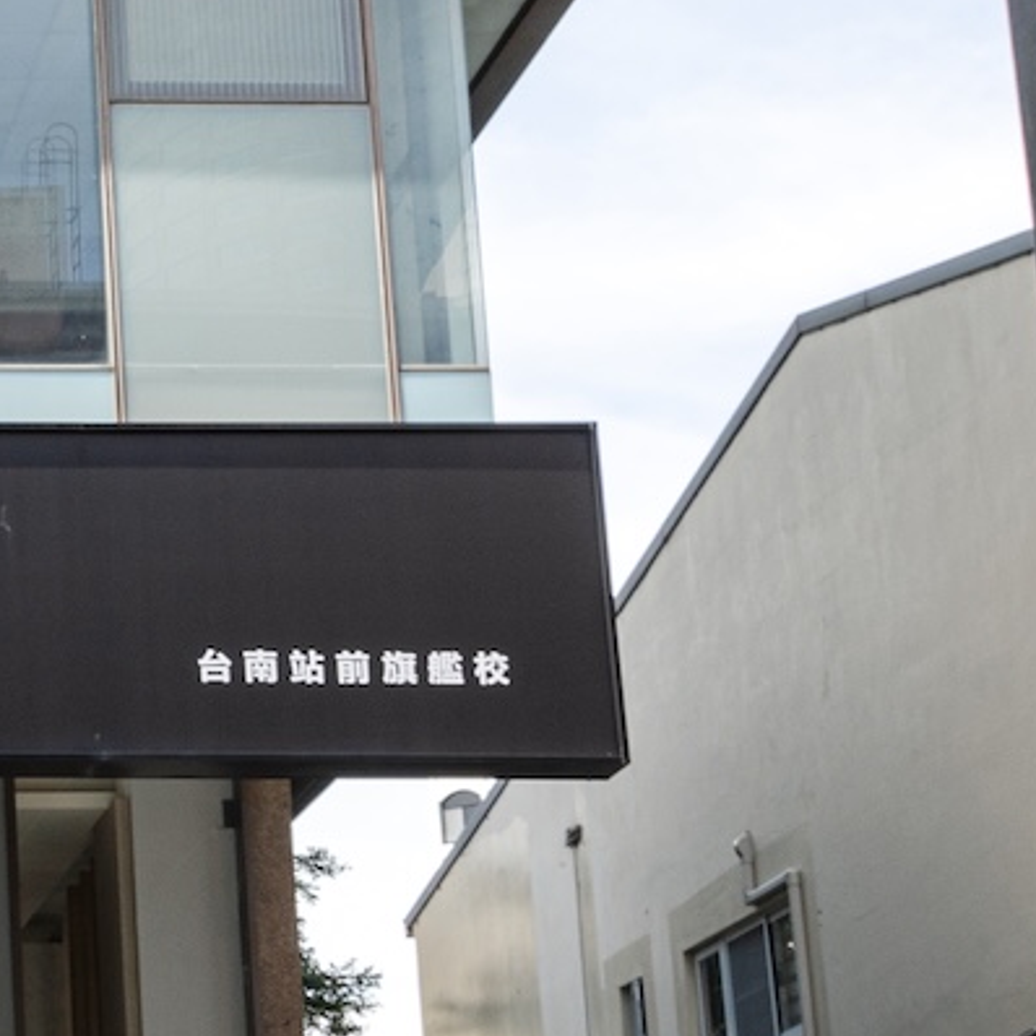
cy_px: 549
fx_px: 3860
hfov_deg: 14.1
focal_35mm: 114
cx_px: -631
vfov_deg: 15.3
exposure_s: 1/125
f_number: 10
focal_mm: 22
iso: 100
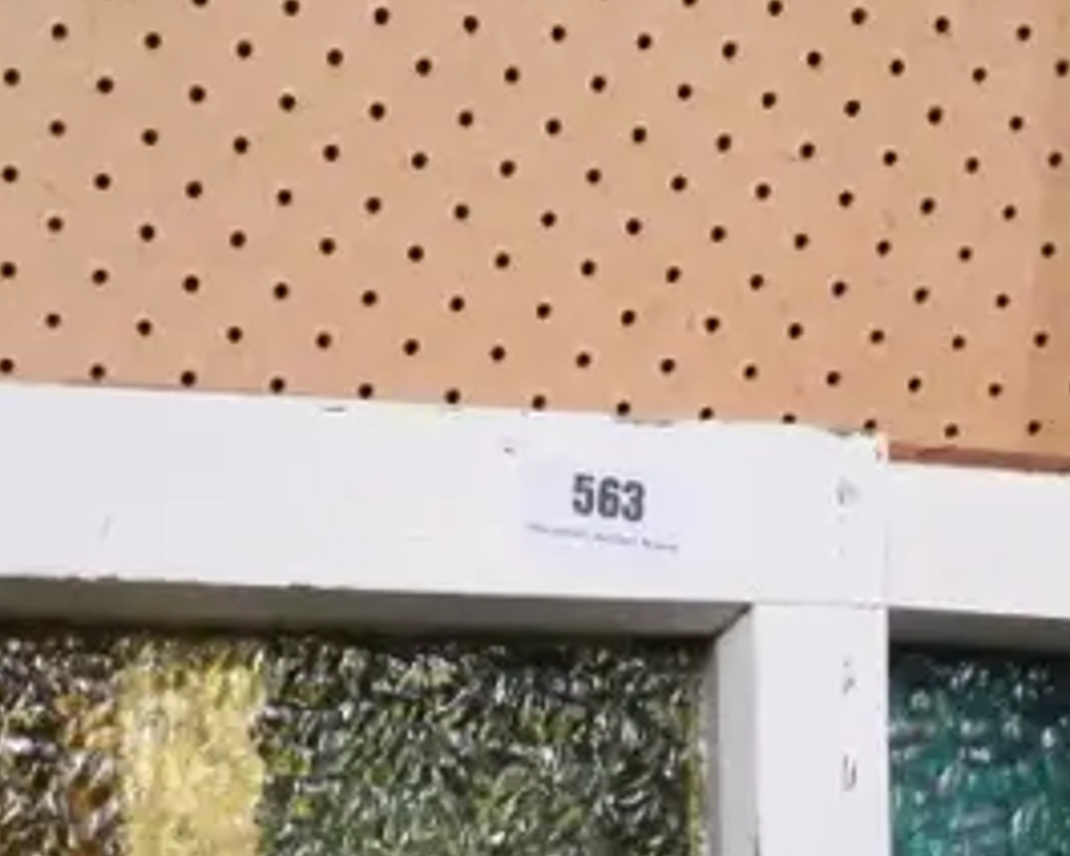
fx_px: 3578
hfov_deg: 17.0
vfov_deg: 12.7
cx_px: 553
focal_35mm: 113
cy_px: 1437
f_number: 5.6
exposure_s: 1/400
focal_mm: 15
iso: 6400
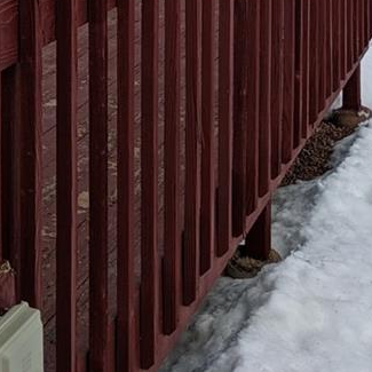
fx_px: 1192
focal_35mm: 98
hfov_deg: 17.0
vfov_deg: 15.9
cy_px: -222
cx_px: -62
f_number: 1.89
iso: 47
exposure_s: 1/1449
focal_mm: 5.43
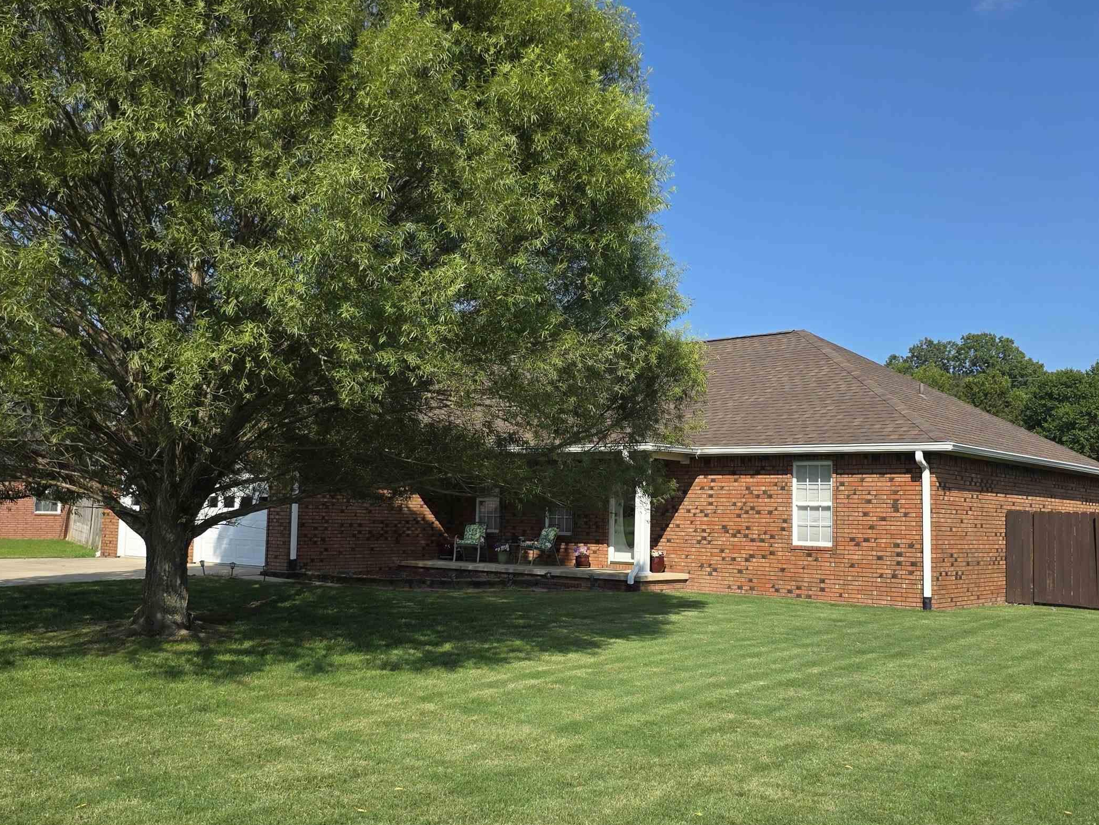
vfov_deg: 41.8
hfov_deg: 54.0
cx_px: 548
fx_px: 1080
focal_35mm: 34
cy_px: 434
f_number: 1.7
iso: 80
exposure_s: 1/6150
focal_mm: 6.3
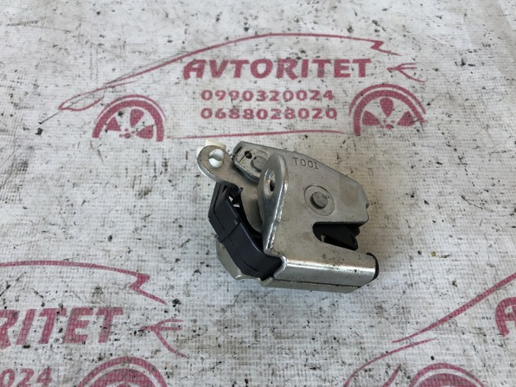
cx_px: 243
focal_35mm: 30
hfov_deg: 60.0
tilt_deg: -61.7
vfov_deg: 46.7
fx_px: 447
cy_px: 181
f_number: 1.8
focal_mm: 4
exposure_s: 1/120
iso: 64
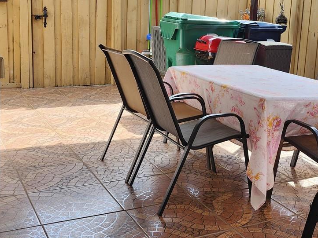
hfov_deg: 37.0
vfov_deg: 28.5
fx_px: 468
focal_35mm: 51
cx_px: 217
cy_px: 93
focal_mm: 6.4
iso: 12
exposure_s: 1/268
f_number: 1.8
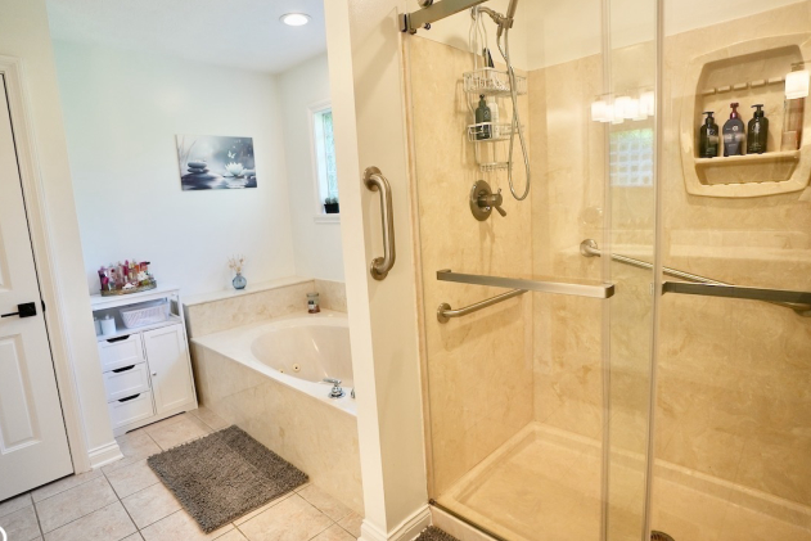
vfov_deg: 64.6
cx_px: 389
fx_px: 428
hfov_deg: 86.8
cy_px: 270
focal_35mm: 19
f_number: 2.8
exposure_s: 1/250
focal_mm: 16
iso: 640
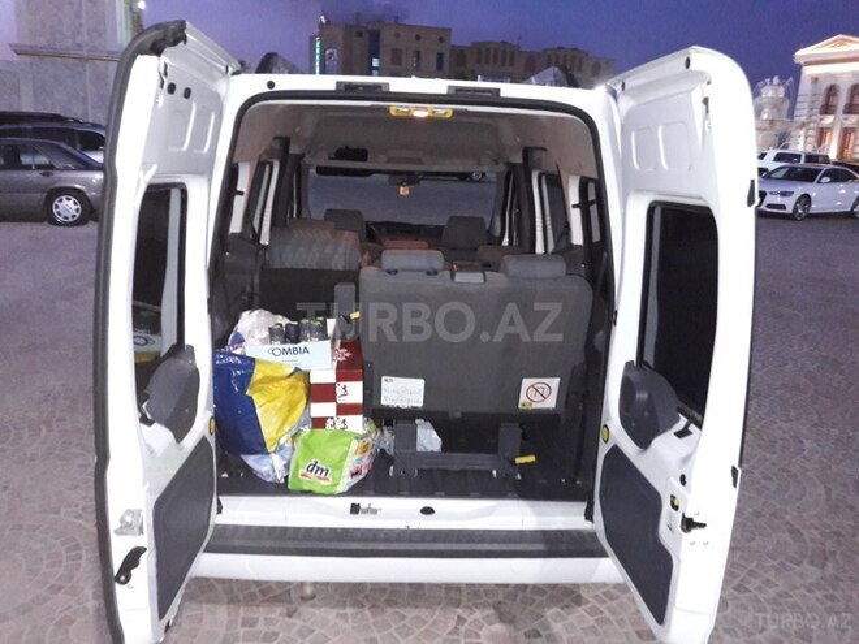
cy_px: 322
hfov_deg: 63.4
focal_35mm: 28
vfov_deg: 49.7
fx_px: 695
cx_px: 430
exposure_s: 1/17
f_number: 1.9
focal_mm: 3.7
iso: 500
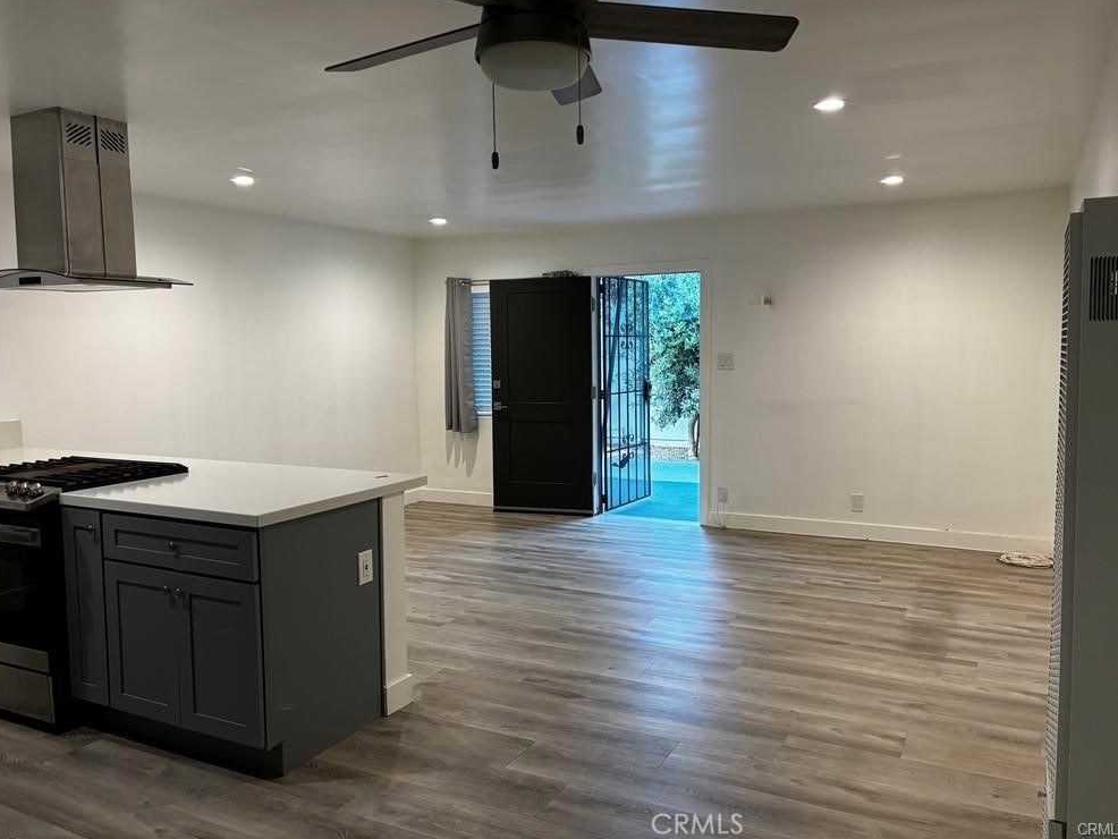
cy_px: 405
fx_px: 872
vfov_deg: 51.4
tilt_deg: -4.3
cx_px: 554
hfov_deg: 65.3
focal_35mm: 27
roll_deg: +1.0
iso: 125
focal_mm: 5.96
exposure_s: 1/60
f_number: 1.6
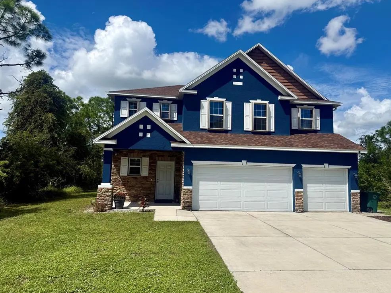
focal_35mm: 25
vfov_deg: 54.9
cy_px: 146
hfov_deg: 69.4
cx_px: 203
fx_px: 282
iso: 80
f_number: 1.78
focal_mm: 6.76
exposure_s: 1/9091
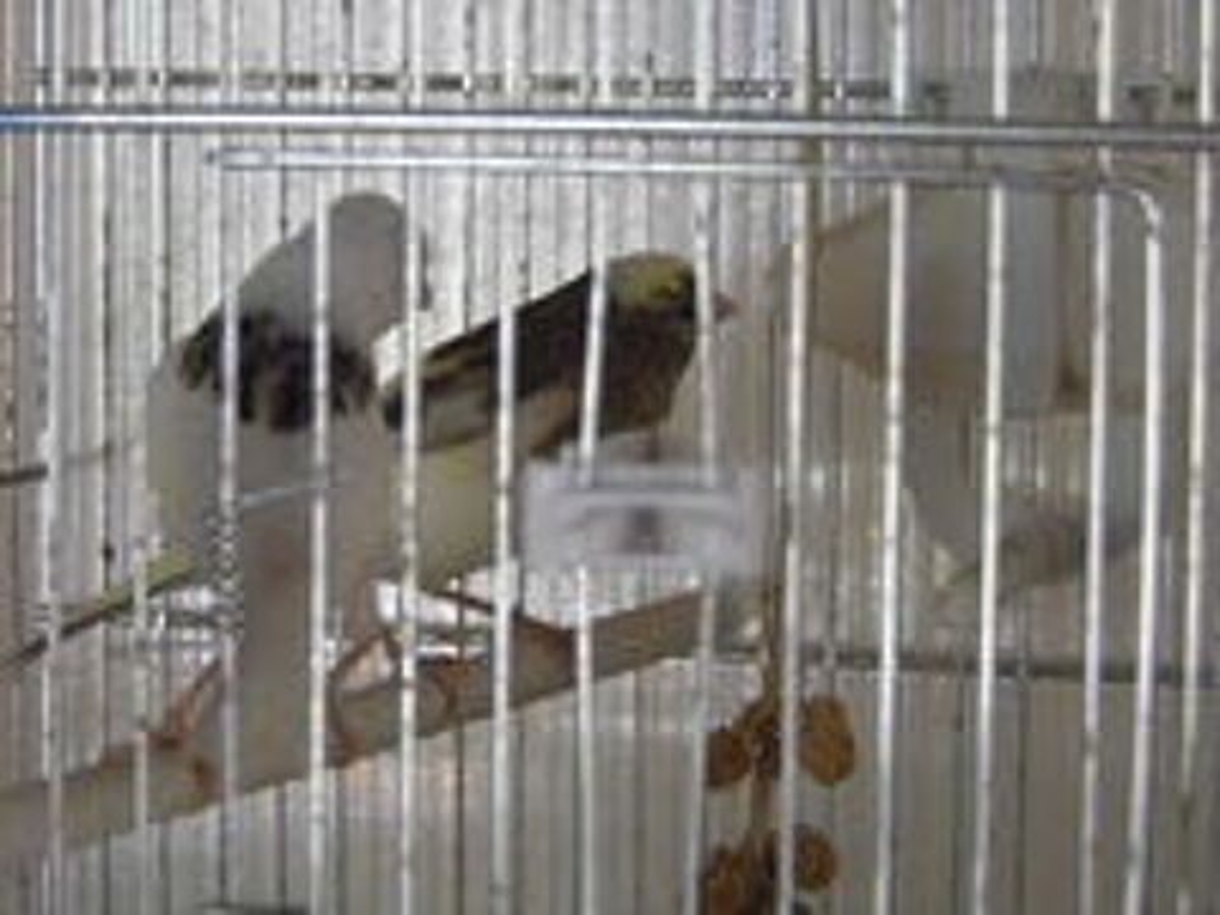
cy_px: 458
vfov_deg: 12.3
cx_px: 610
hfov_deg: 16.4
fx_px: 4229
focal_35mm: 120
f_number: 4
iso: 400
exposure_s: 1/50
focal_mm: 21.6
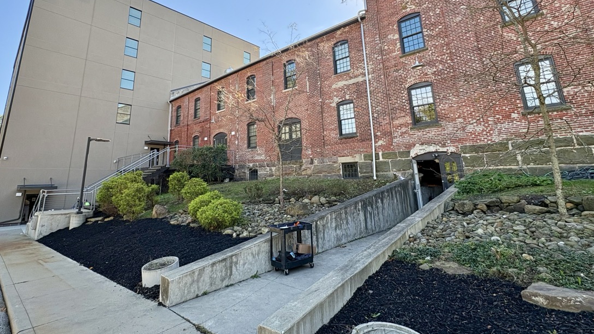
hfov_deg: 92.4
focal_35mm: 18
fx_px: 283
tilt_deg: +14.4
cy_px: 113
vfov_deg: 59.7
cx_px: 271
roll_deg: +1.0
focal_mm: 2.22
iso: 64
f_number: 2.2
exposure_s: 1/301
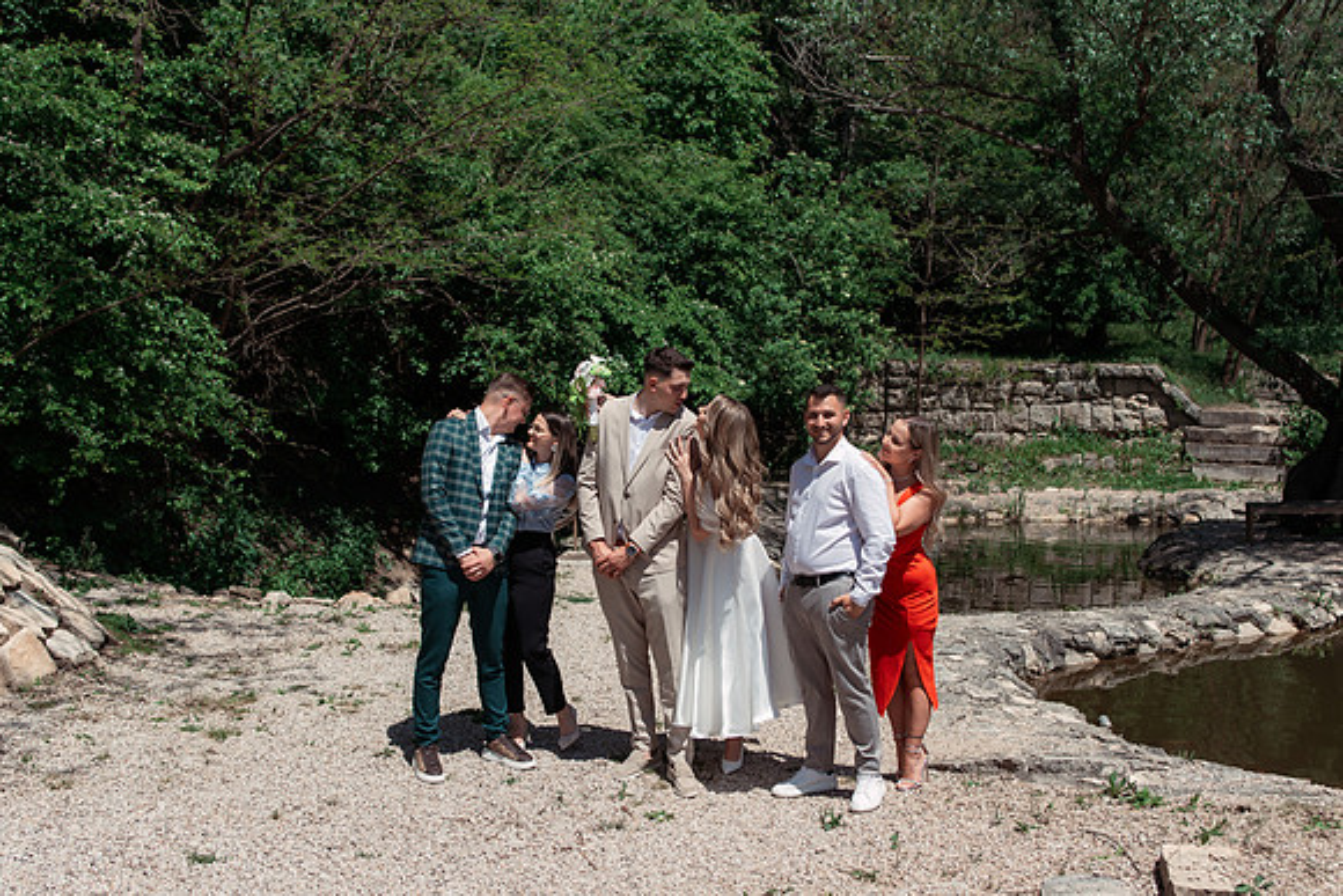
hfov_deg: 51.0
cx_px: 665
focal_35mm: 38
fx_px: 1407
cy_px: 483
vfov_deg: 35.3
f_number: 4
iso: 125
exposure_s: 1/1600
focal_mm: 35
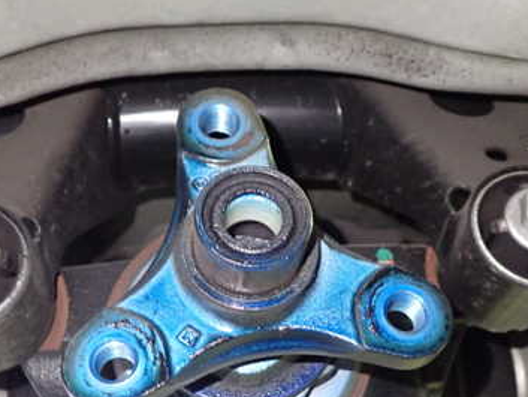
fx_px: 778
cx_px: 274
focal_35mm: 51
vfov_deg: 28.3
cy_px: 273
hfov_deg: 37.5
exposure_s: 1/15
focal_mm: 5.4
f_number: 2.3
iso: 800
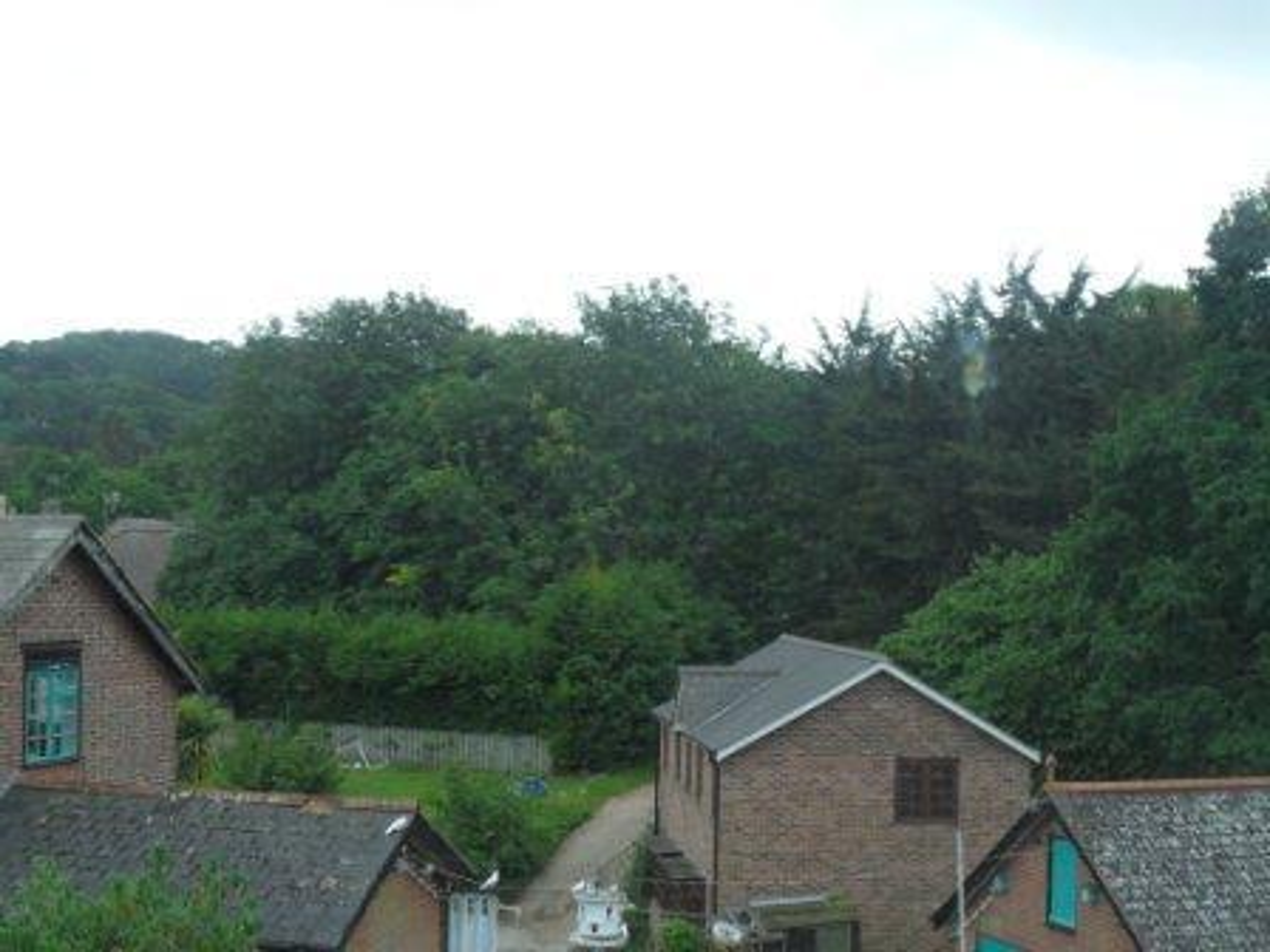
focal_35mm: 50
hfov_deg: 38.2
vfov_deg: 29.1
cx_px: 635
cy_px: 476
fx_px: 1834
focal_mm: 8.2
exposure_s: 1/250
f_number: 5.4
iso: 80
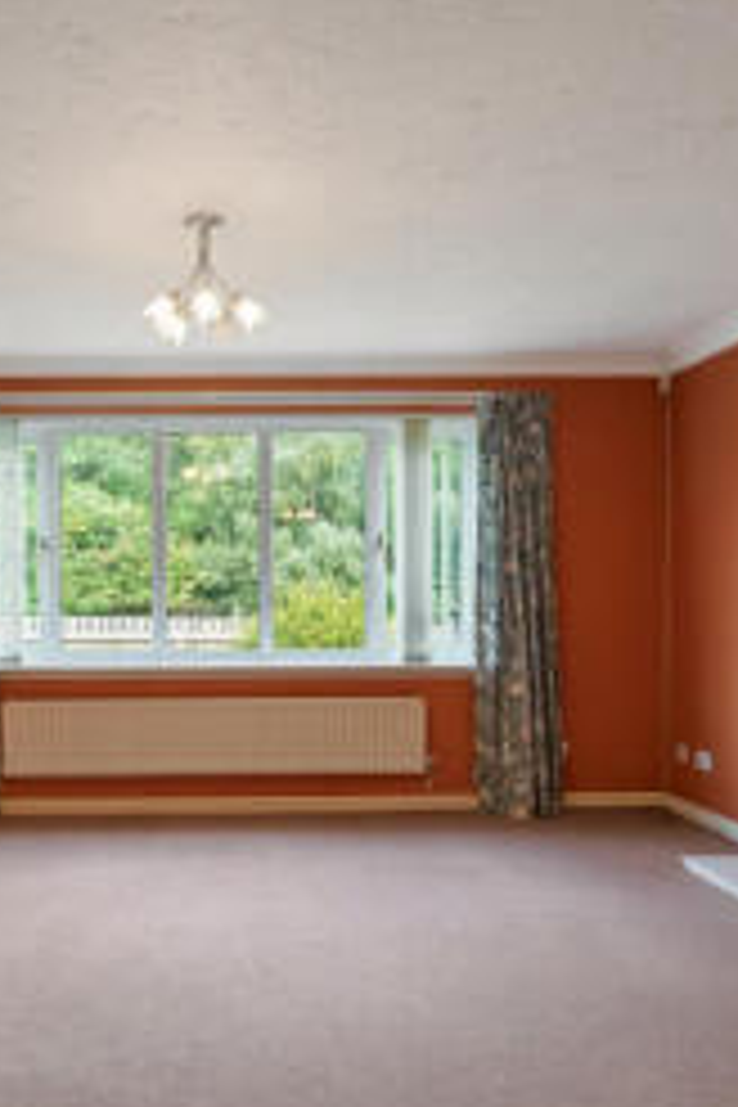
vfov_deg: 60.1
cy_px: 628
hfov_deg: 41.4
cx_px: 207
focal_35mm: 31
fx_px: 953
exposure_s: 1/4
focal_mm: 16
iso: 400
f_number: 8
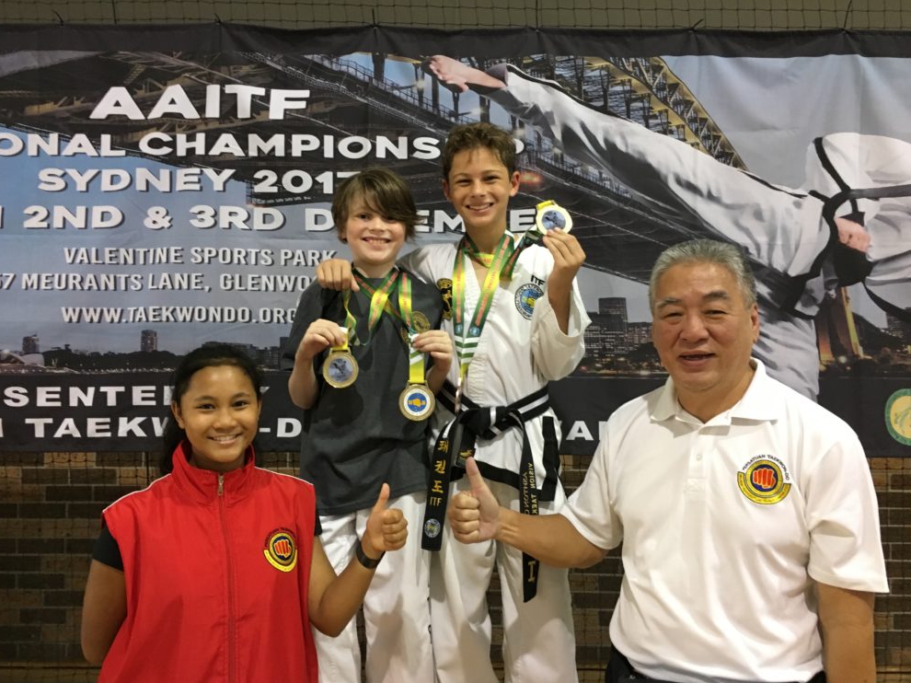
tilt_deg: +4.0
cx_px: 447
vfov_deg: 46.8
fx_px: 789
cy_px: 352
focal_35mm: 30
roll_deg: -0.4
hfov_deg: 60.0
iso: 200
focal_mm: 4.15
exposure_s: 1/33
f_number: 2.2
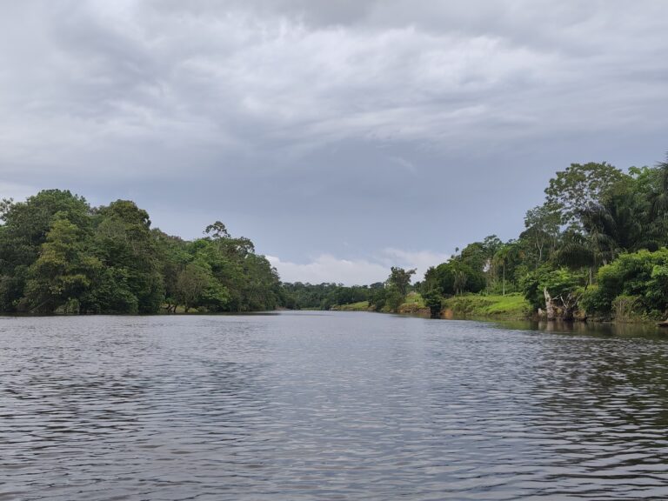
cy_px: 250
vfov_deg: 31.5
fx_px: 888
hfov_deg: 41.2
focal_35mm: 46
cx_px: 334
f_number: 1.7
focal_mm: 6.04
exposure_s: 1/659
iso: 50
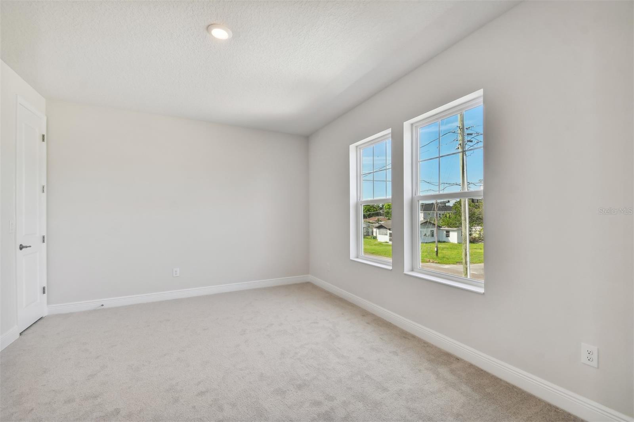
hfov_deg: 100.4
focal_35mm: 15
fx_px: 264
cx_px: 317
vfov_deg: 77.3
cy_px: 211
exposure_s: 1/40
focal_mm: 10
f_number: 7.1
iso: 100
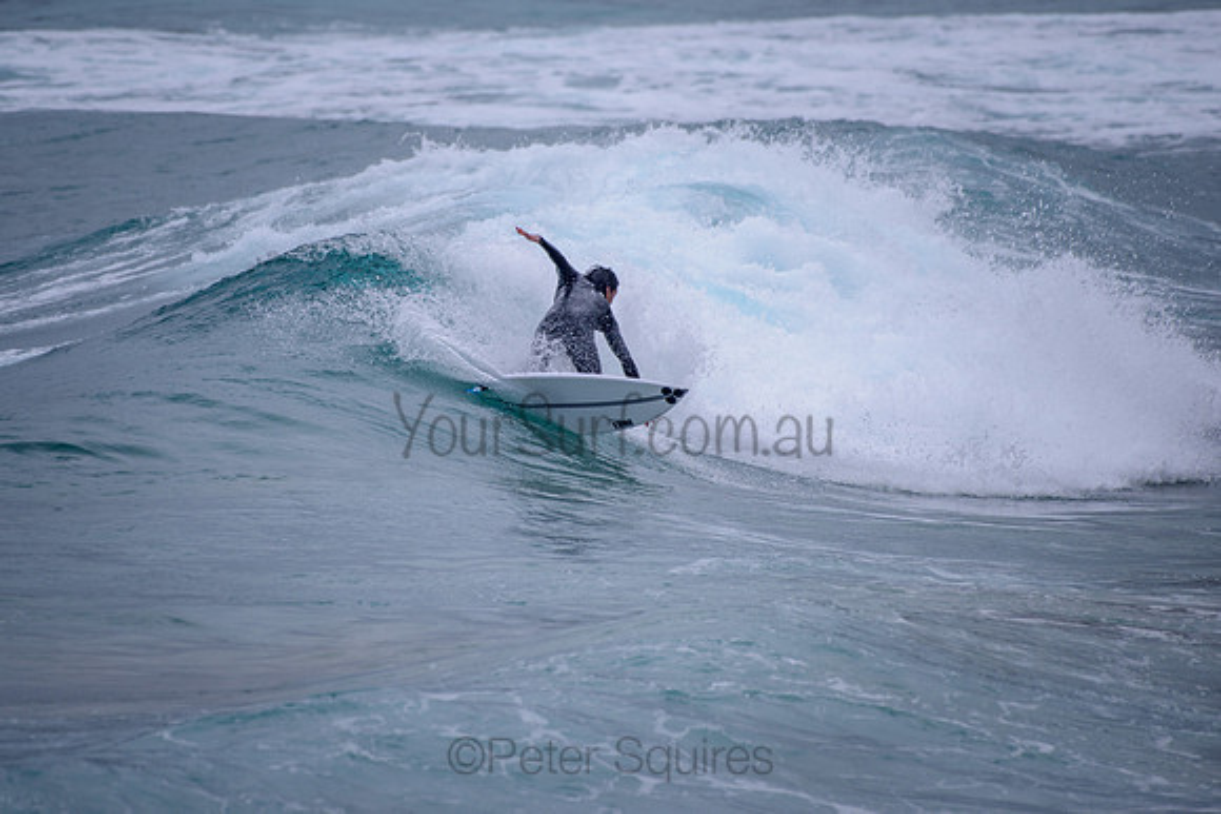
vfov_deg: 2.2
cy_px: 315
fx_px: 20796
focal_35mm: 613
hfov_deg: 3.4
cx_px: 546
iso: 180
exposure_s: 1/2000
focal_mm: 500
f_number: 5.6
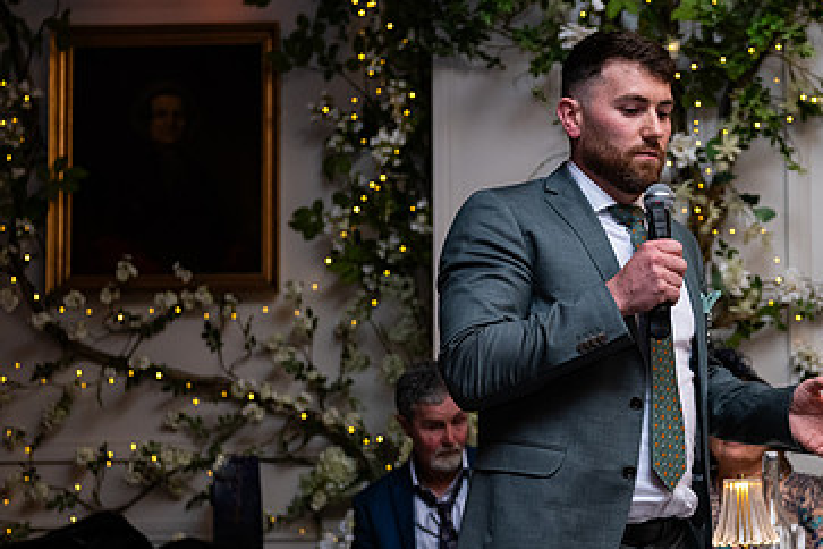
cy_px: 292
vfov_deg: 16.5
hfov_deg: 24.3
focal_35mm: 83
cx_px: 585
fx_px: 1897
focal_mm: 52
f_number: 3.5
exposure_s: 1/160
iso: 1000
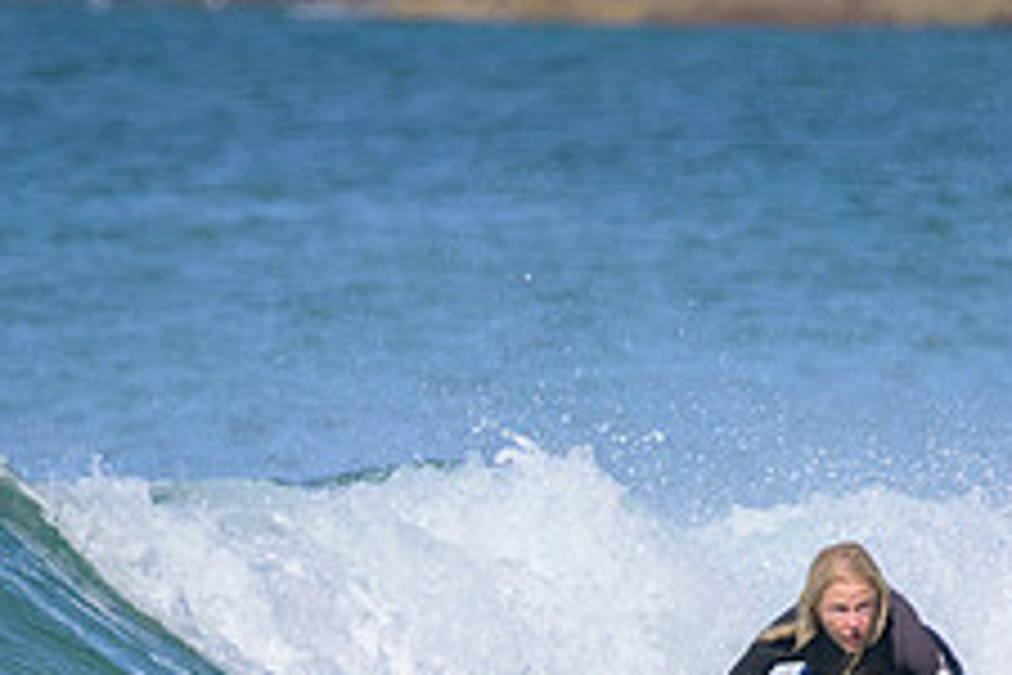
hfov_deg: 1.1
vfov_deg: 0.8
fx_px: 50624
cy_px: 785
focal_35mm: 1801
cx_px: 576
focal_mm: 700
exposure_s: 1/2000
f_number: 11
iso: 900
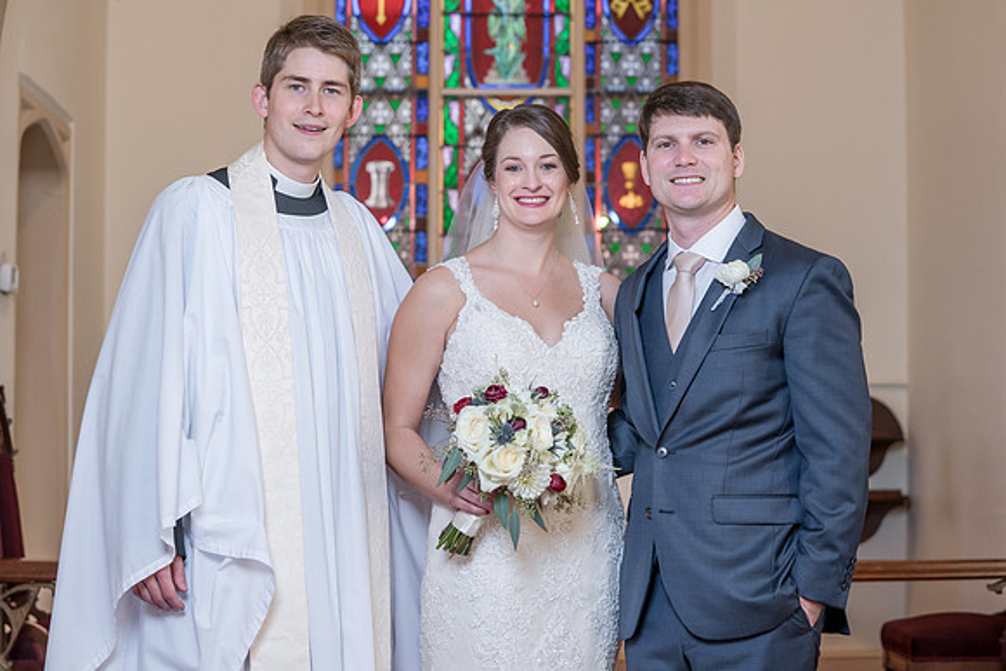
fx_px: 2126
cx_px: 500
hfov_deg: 26.6
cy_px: 321
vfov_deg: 17.9
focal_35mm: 76
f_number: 4
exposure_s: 1/200
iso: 800
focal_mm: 70
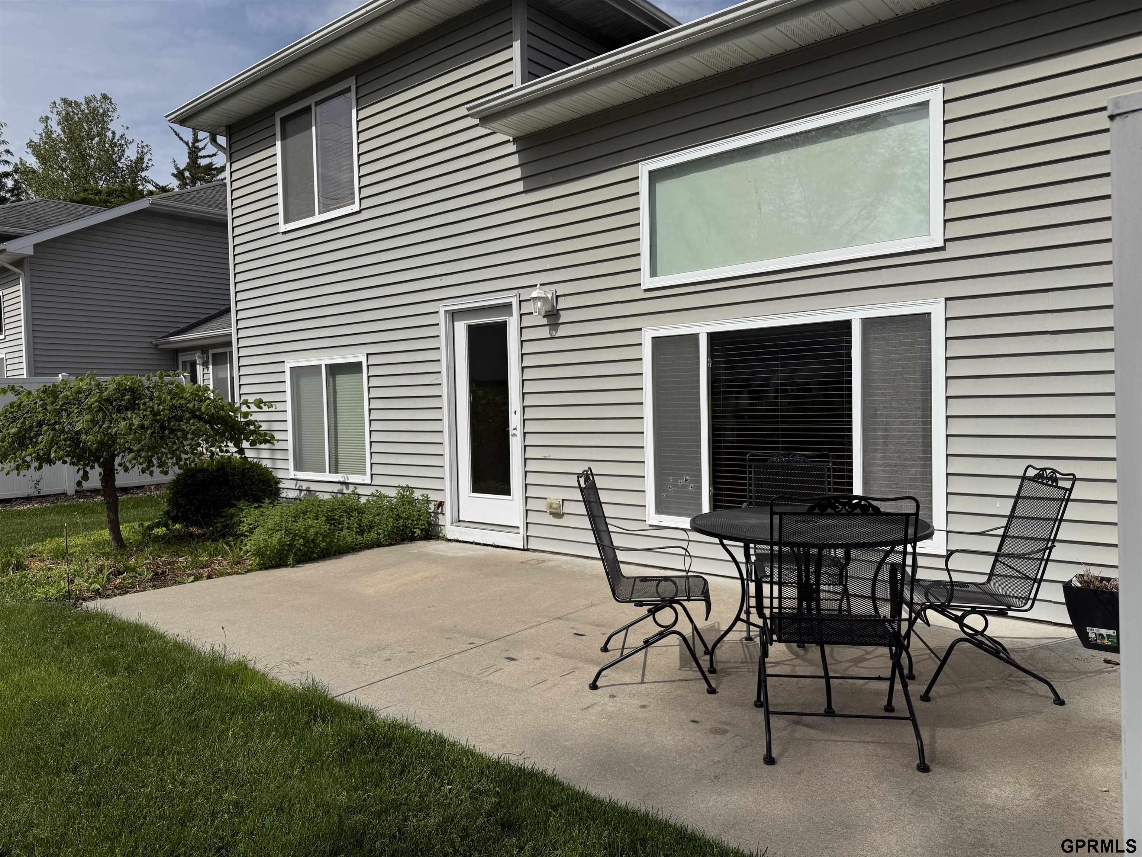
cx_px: 571
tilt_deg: -1.4
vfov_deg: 56.8
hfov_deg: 71.6
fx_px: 792
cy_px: 428
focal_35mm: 24
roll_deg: +1.0
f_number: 1.78
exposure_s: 1/9091
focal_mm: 6.76
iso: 80
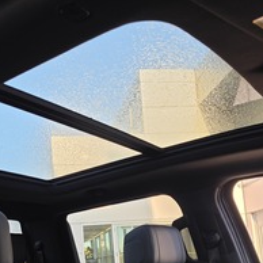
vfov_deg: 36.9
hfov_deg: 37.8
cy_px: 212
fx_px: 378
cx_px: 81
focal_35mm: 44
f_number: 1.4
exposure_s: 1/180
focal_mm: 6.5
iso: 20
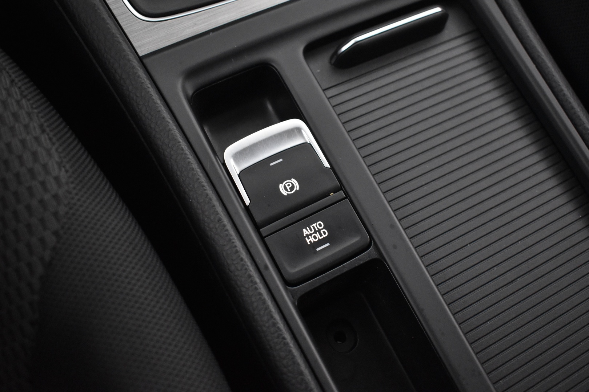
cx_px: 294
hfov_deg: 47.9
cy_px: 196
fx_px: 663
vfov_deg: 33.0
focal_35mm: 40
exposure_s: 1/25
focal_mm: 27
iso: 3200
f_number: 4
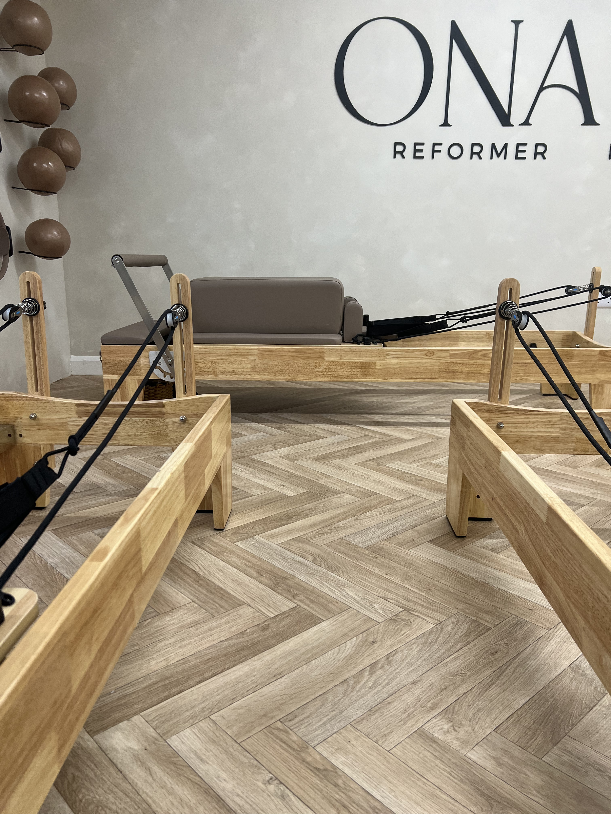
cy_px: 407
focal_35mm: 26
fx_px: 612
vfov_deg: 67.3
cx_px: 306
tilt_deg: -13.5
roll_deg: -0.6
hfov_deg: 53.1
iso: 125
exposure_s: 1/100
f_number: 1.5
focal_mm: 5.7
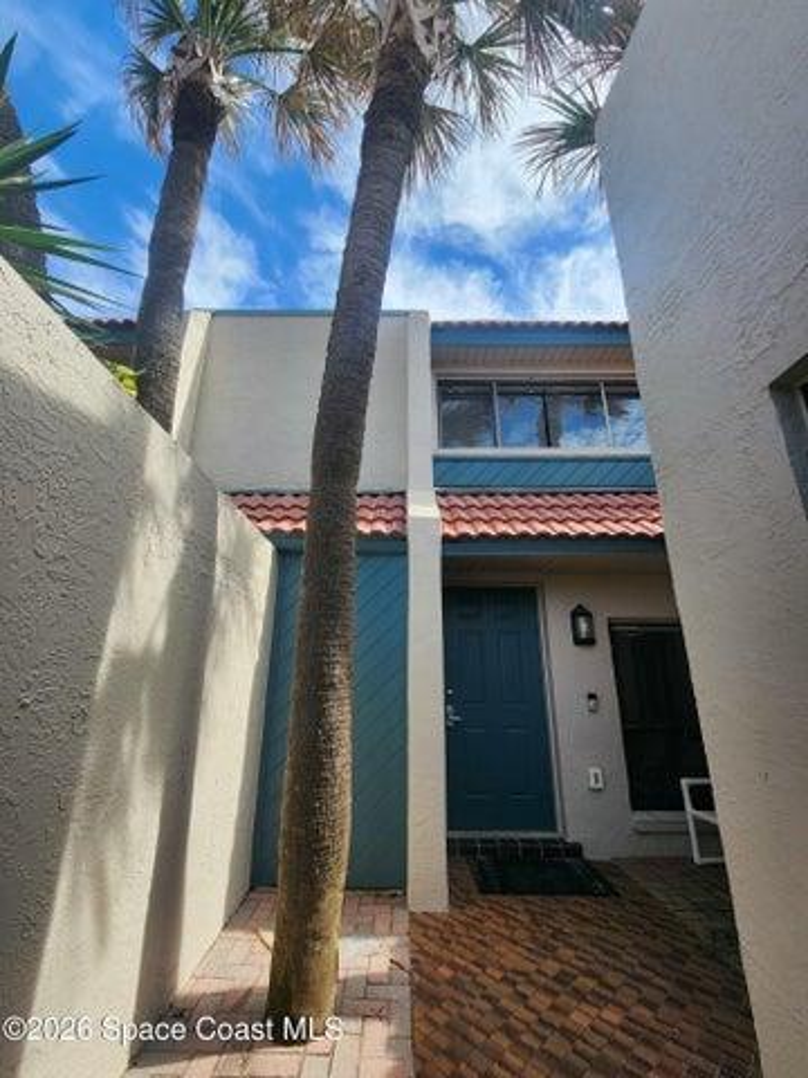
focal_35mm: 13
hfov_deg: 89.9
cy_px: 539
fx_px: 405
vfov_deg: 106.2
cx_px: 404
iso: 50
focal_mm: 2.2
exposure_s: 1/763
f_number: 2.2
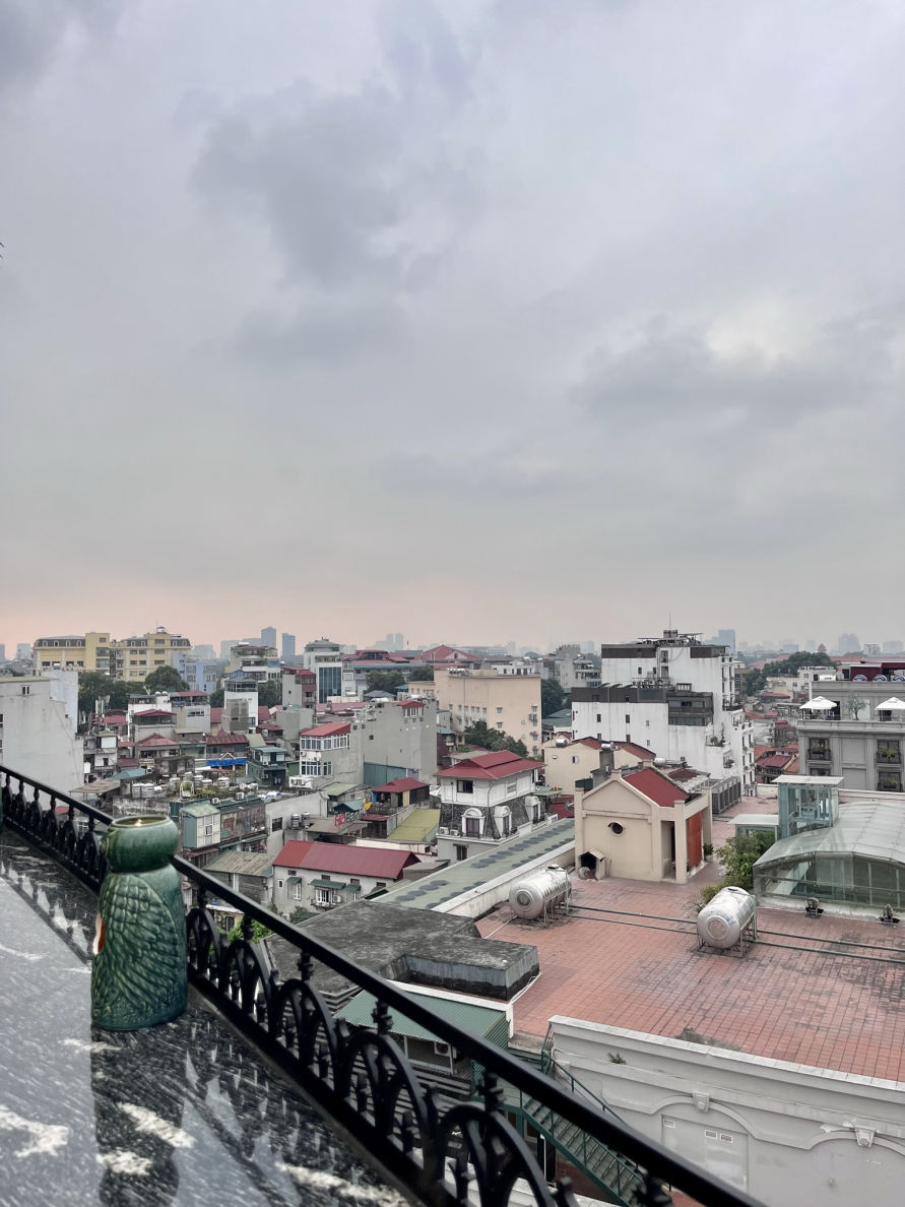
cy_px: 604
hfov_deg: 53.1
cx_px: 452
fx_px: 906
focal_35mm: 26
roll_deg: +1.3
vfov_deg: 67.3
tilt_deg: +2.6
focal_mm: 5.1
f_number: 1.6
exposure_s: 1/642
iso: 50
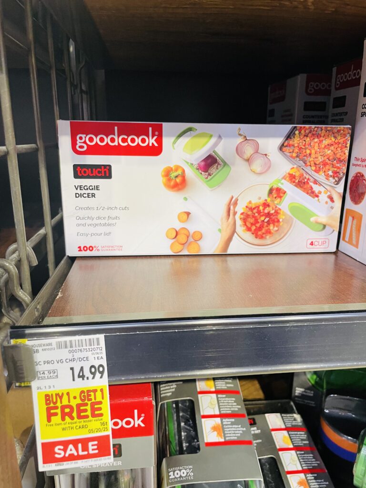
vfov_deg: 67.3
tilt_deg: -16.4
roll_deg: +0.8
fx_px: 367
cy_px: 244
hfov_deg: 53.1
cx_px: 183
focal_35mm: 26
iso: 100
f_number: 1.6
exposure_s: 1/60
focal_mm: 4.2
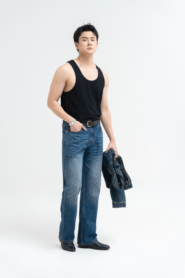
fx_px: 578
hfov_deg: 18.2
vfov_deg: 27.0
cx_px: 92
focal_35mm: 75
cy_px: 139
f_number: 4.5
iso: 250
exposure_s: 1/160
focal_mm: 75
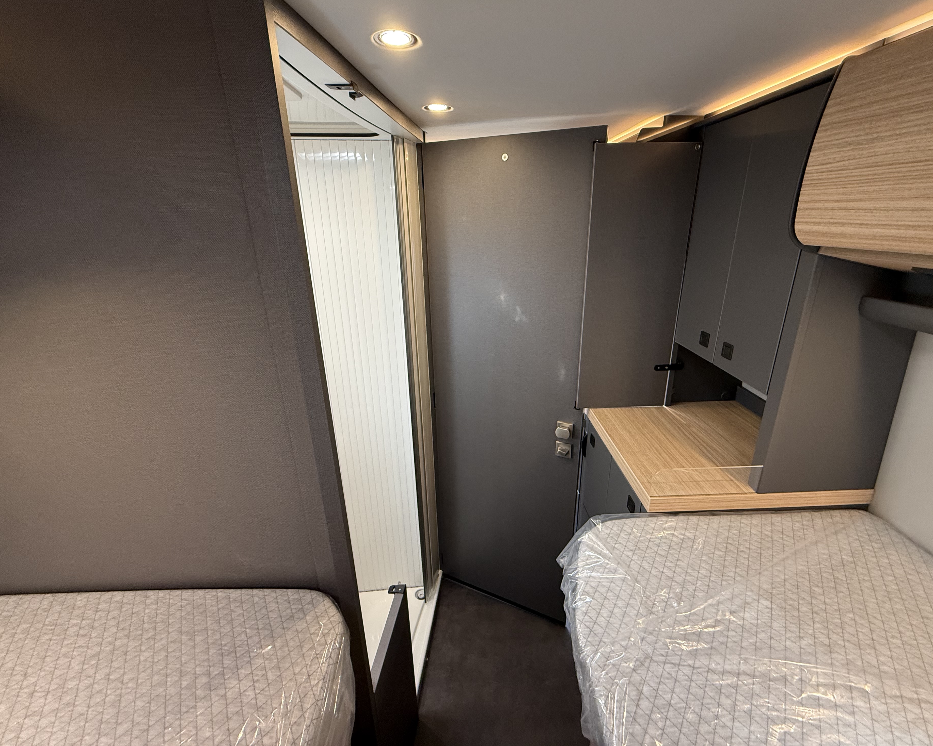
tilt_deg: -19.1
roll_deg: -1.6
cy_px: 363
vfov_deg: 84.0
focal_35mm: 15
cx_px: 484
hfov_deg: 96.7
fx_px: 414
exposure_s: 1/99
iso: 320
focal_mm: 2.22
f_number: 2.2
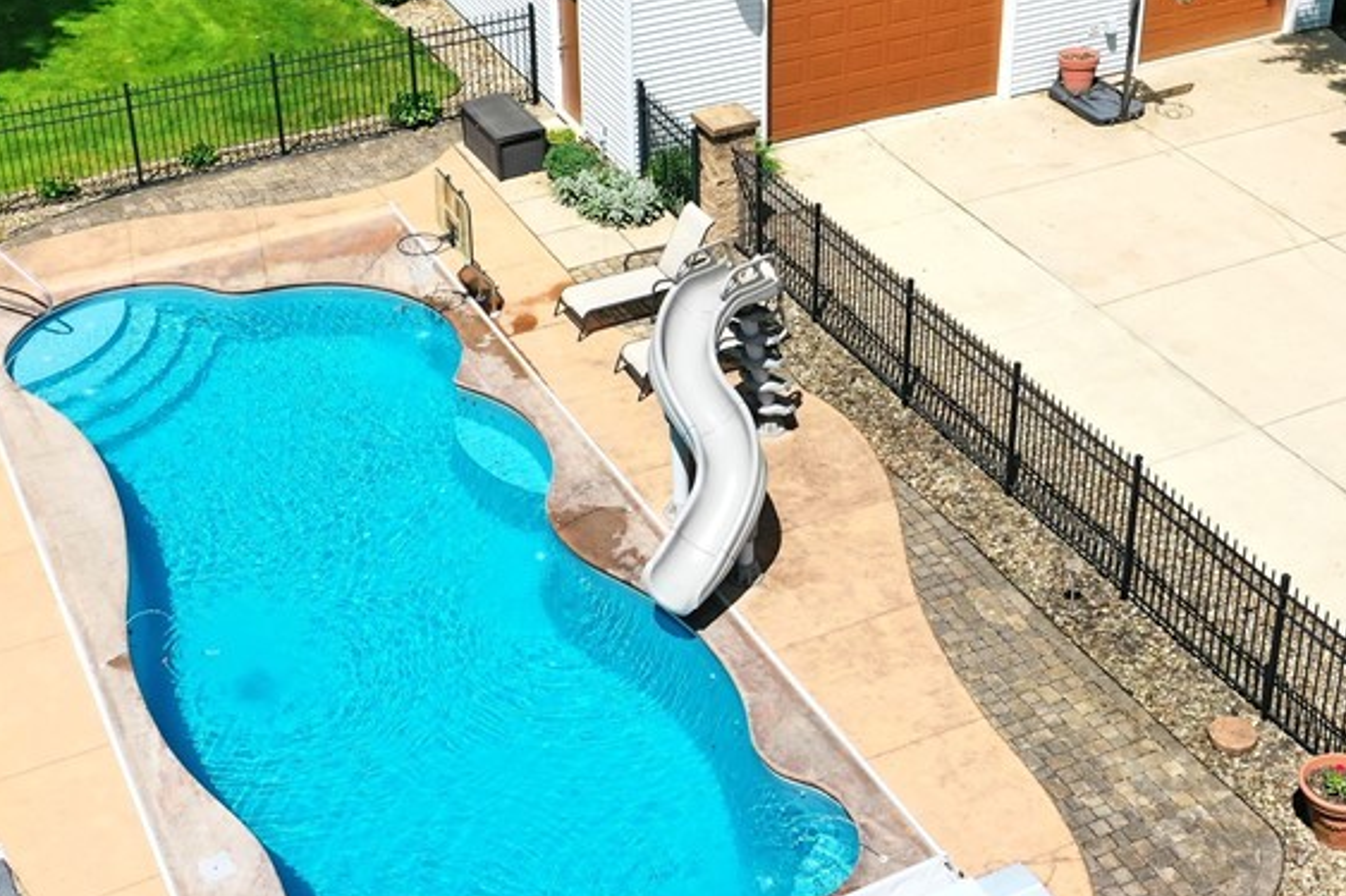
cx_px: 712
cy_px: 277
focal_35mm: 54
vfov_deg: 24.9
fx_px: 2018
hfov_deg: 36.9
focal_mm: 10.26
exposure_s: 1/640
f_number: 6.3
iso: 100
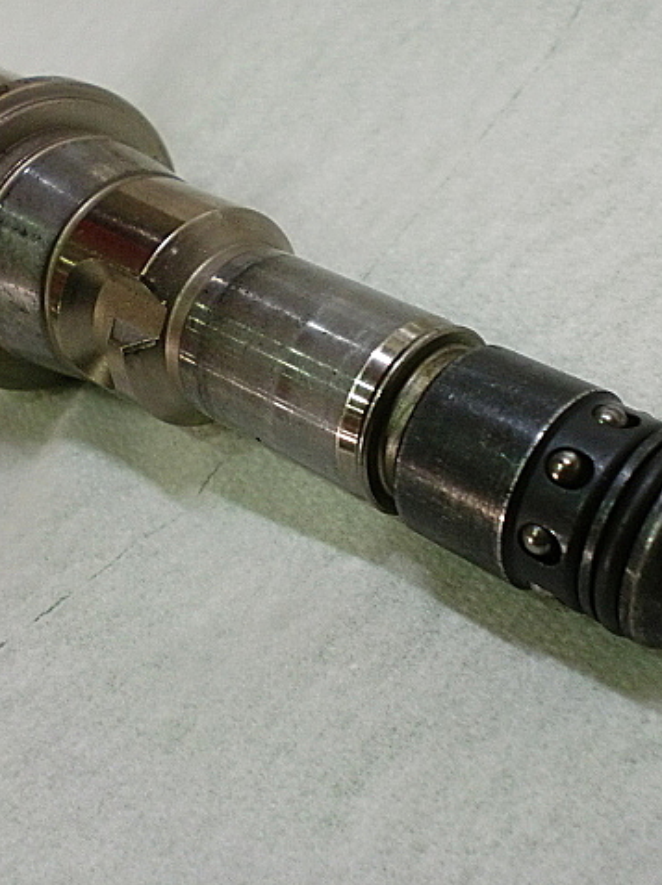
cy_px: 442
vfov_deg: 40.5
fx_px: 1200
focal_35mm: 47
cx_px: 406
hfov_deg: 30.7
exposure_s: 1/60
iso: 250
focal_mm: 6.3
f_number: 3.1
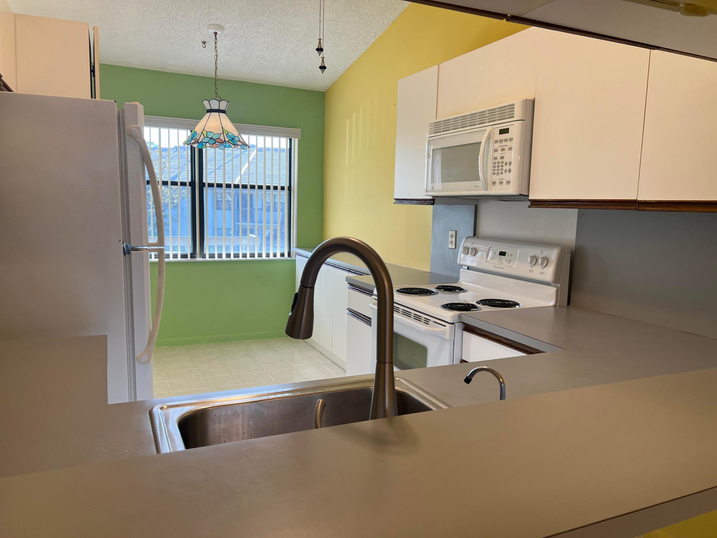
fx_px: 539
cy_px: 269
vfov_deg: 53.1
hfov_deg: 67.3
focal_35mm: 26
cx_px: 358
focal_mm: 5.7
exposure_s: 1/142
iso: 50
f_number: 1.5
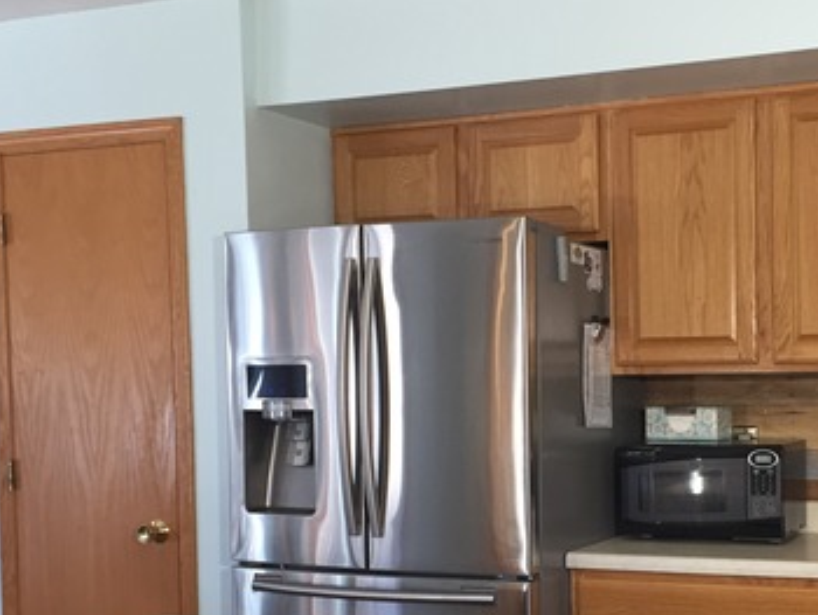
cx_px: 610
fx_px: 1253
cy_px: 447
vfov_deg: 27.3
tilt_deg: -3.0
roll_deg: +0.4
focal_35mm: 53
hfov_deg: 35.4
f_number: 2.2
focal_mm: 4.15
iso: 40
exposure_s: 1/30
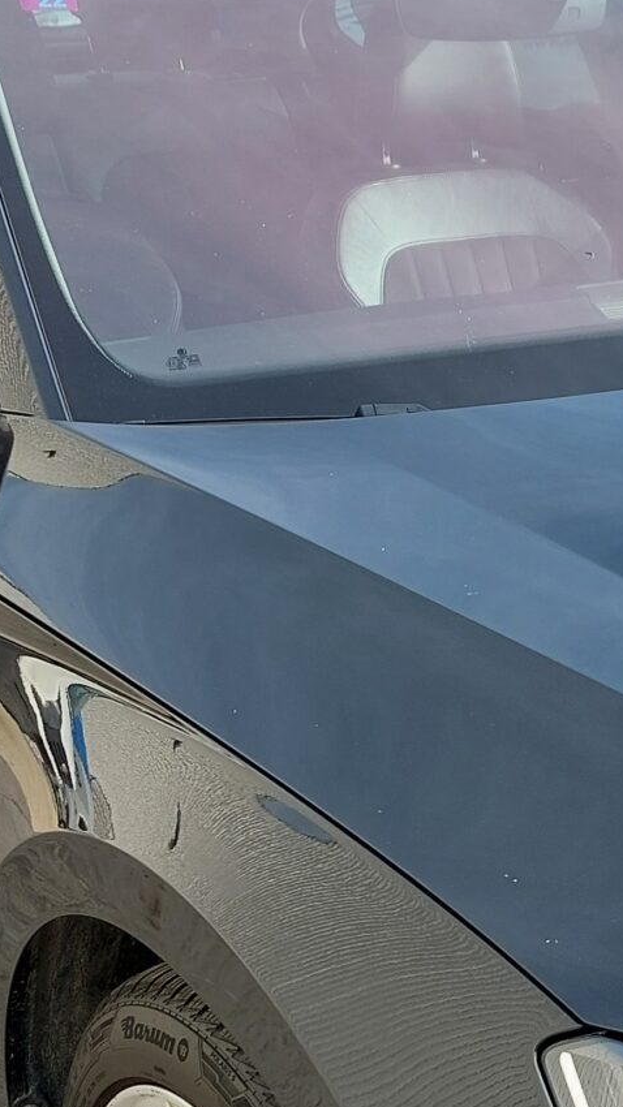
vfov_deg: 25.6
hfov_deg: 14.3
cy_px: 845
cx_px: 746
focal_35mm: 82
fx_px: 2409
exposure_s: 1/200
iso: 25
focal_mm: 5.23
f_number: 1.8
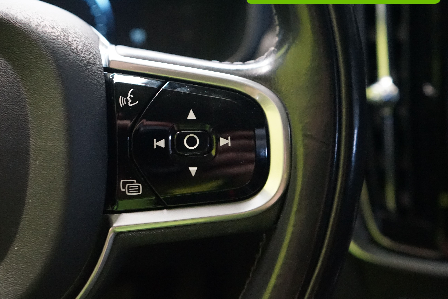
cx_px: 173
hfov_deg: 46.1
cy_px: 130
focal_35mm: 42
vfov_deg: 31.9
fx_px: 523
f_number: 4.5
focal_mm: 32
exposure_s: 1/30
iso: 6400
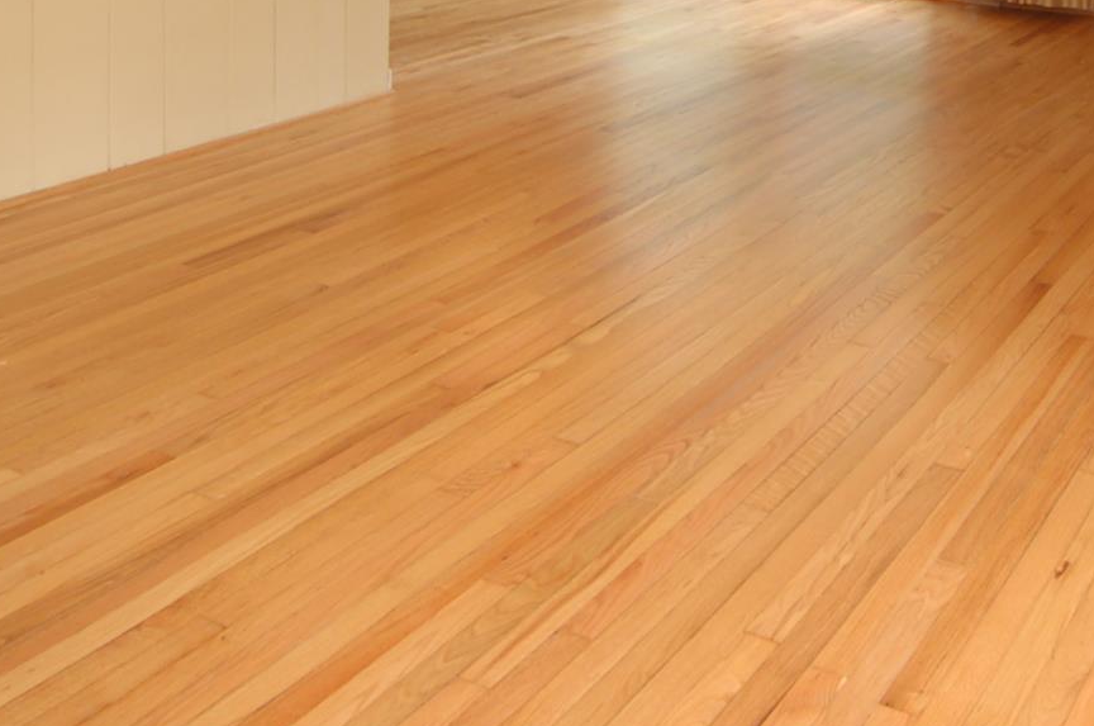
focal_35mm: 47
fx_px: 1426
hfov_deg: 40.9
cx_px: 805
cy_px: -155
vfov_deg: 25.5
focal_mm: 12
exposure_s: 1/80
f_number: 4
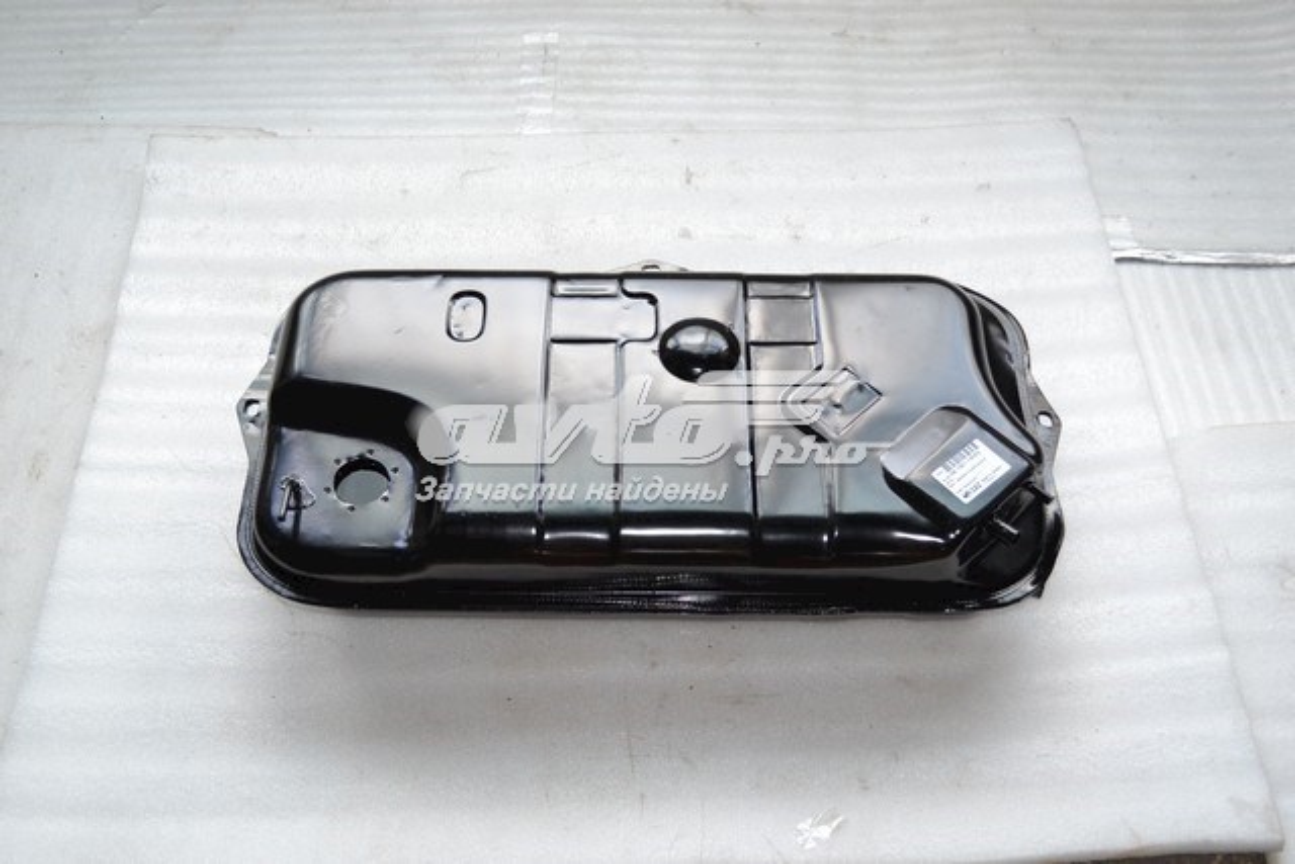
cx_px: 648
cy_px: 432
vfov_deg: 34.2
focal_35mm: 39
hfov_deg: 49.5
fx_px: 1403
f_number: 4.2
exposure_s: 1/60
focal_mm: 26
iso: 560
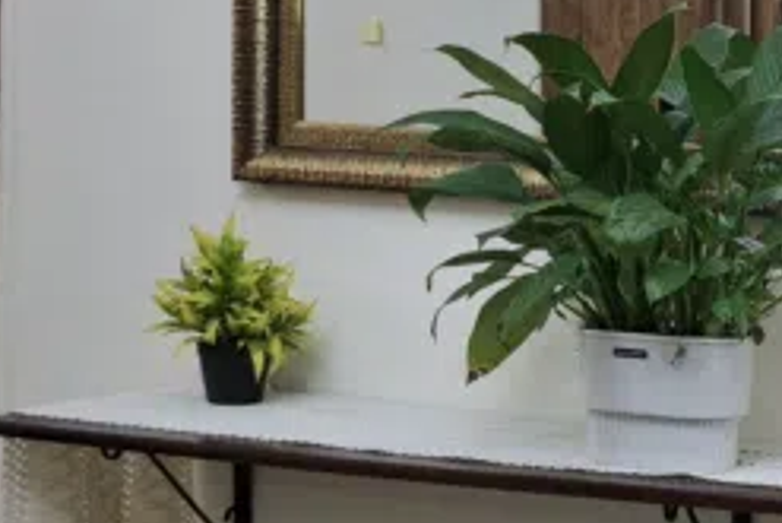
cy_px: 371
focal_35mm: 62
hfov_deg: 28.2
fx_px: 1348
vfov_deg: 21.8
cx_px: 940
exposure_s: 1/33
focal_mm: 5.54
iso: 250
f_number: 1.8
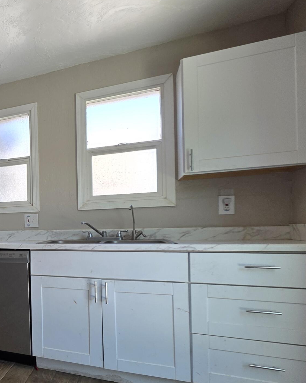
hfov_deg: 39.6
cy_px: 233
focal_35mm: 27
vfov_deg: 63.4
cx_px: -55
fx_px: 306
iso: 50
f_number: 1.9
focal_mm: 2.2
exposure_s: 1/120
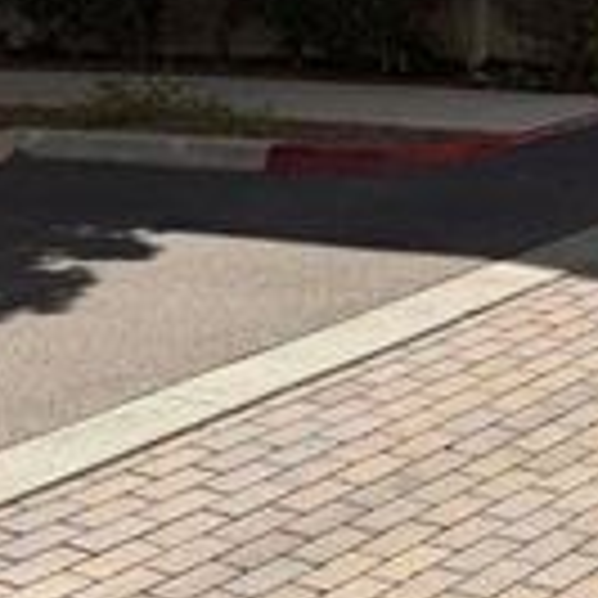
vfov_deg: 15.2
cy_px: -299
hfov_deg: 16.0
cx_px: 634
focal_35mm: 106
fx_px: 2072
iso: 80
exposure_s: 1/4975
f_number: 1.78
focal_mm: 6.76
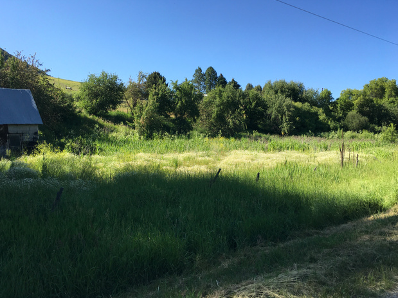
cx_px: 200
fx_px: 345
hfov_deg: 60.0
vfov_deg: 46.8
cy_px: 153
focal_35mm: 30
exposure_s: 1/974
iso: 25
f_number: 2.2
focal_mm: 4.15
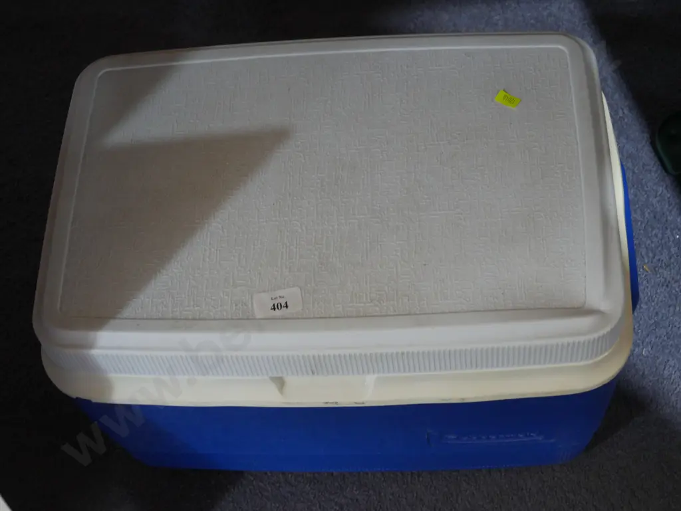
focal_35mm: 54
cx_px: 340
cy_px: 256
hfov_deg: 35.5
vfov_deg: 27.1
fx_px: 1063
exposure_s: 1/60
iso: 1250
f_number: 5.3
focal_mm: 27
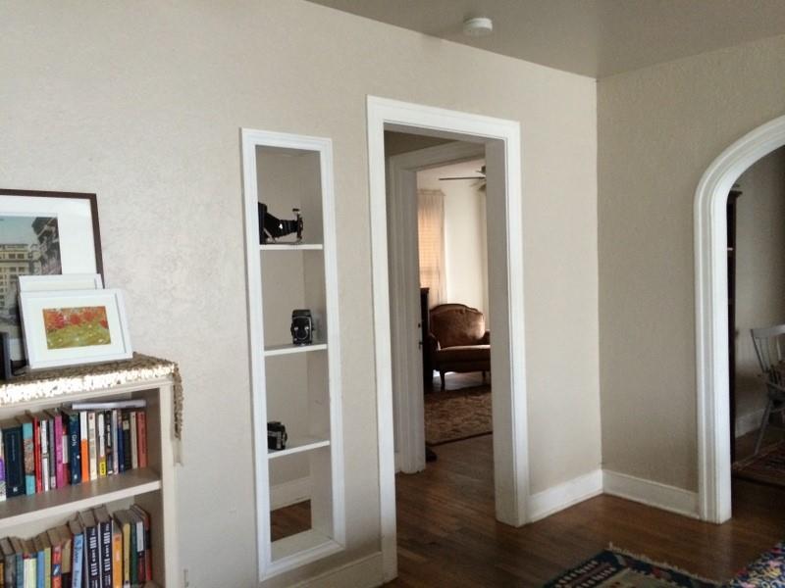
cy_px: 294
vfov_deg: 46.8
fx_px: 680
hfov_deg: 60.0
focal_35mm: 30
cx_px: 392
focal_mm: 4.12
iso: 320
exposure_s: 1/24
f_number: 2.2
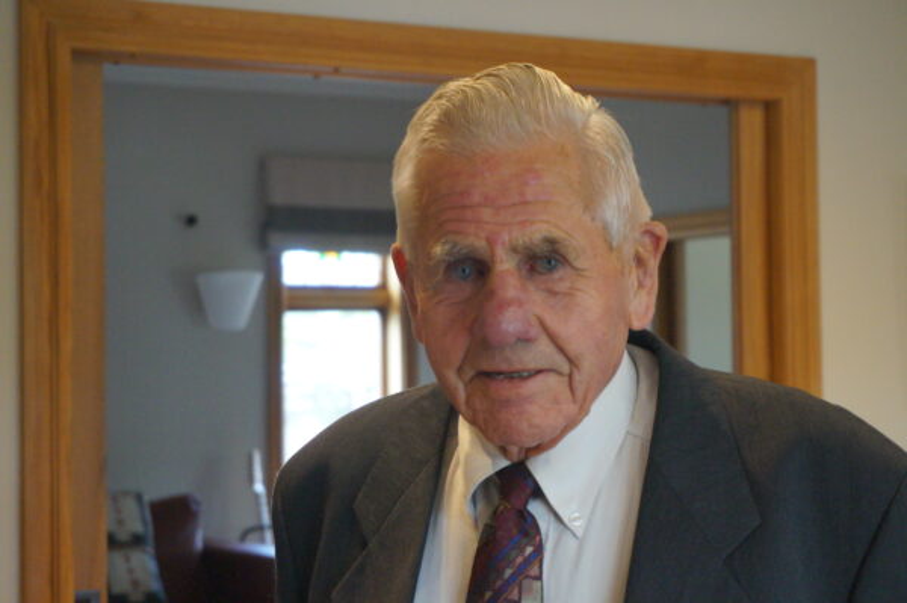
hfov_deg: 27.0
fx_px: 1888
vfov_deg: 18.2
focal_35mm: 75
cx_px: 454
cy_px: 302
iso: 3200
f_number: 5.6
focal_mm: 50
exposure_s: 1/100
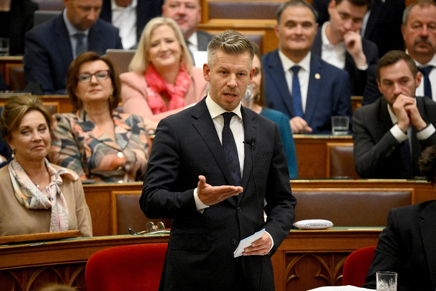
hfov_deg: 5.9
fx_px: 4239
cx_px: 218
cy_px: 146
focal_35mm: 350
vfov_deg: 3.9
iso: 8000
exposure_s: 1/250
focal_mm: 350
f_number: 5.6
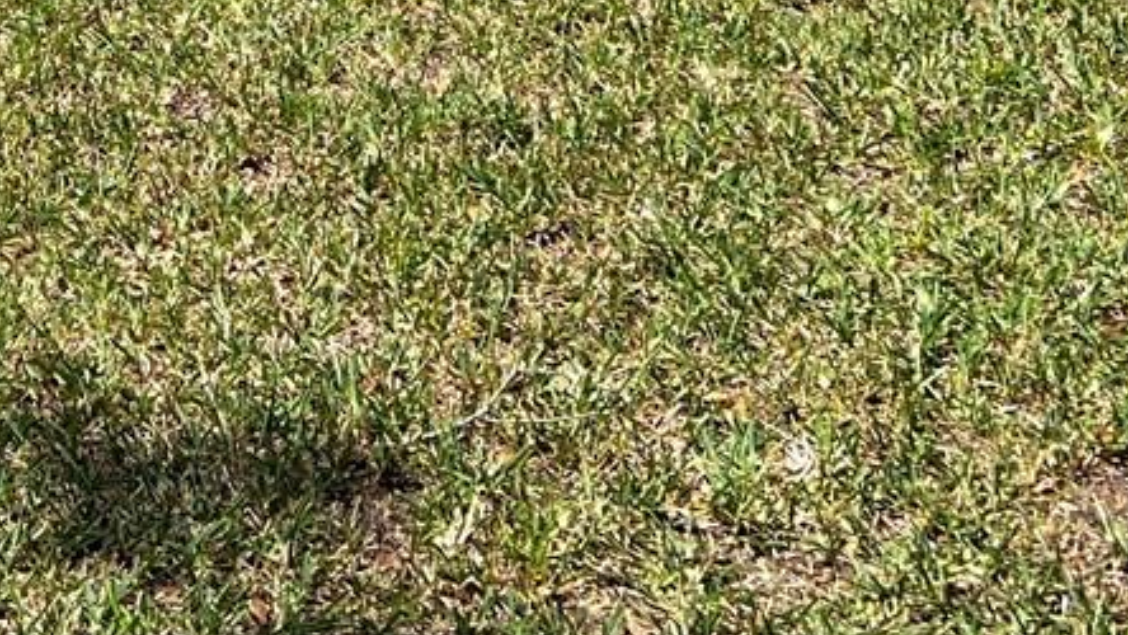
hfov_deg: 20.3
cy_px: -780
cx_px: 28
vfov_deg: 10.5
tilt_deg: -5.5
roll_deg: -1.6
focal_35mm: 102
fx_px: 3052
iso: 50
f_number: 1.5
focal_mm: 5.7
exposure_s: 1/2353
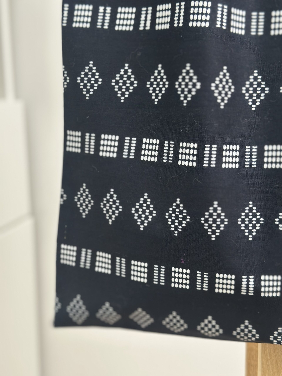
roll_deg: +0.2
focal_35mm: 48
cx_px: 141
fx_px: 521
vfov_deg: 39.7
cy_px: 188
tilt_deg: -11.6
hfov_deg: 30.3
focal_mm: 6.86
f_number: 1.78
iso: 80
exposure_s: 1/50
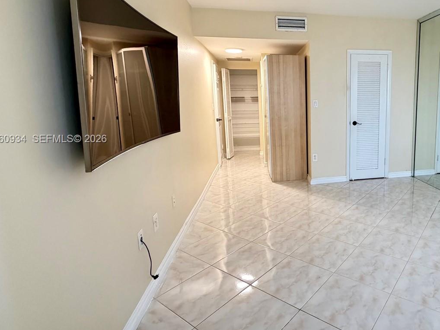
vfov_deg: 60.8
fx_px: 280
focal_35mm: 22
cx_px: 318
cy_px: 140
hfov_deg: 72.2
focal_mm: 2.22
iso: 640
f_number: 2.2
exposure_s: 1/60
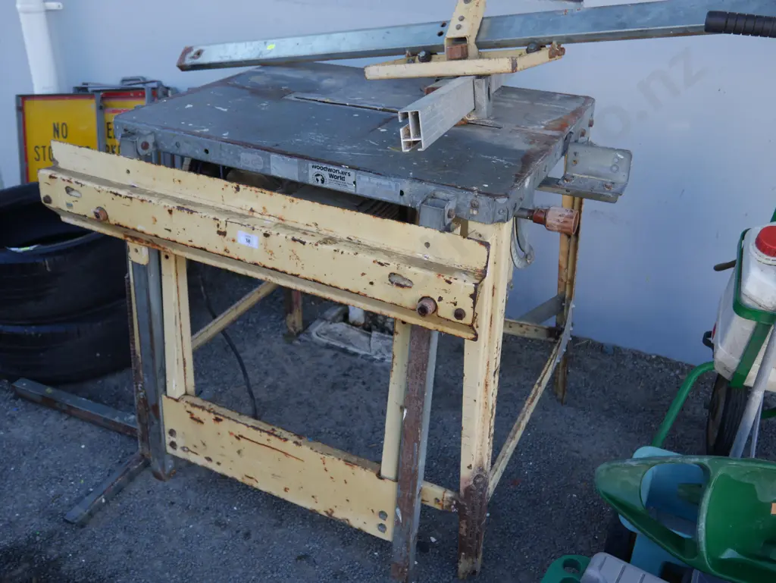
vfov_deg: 44.2
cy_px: 292
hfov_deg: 56.8
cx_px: 388
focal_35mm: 32
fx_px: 718
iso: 200
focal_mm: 16
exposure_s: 1/125
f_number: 3.6
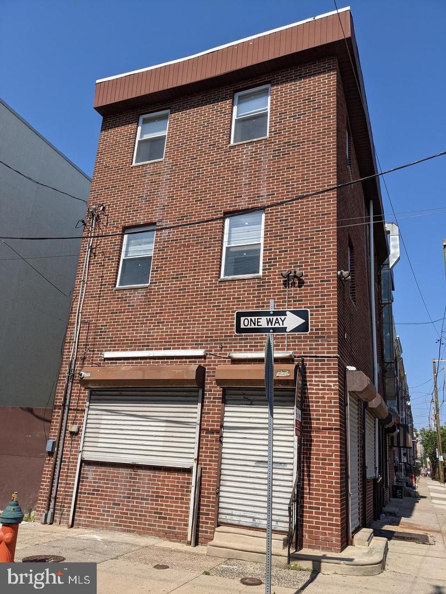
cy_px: 297
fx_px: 464
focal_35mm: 27
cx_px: 223
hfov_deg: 51.4
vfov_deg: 65.3
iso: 61
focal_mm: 4.38
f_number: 1.73
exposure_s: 1/3906
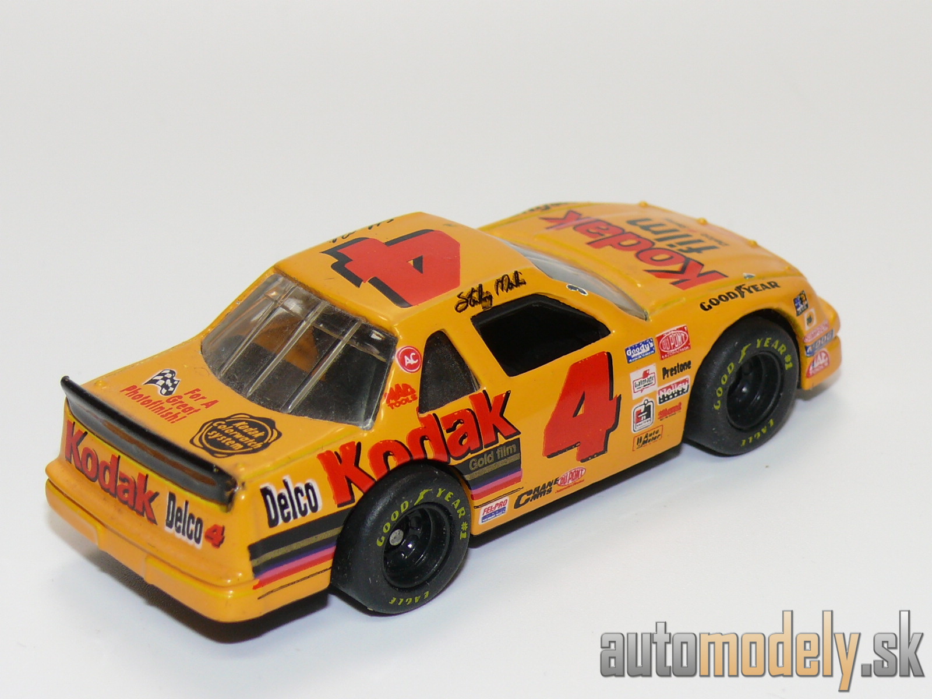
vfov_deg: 13.2
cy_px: 350
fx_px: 3015
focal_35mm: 112
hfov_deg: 17.6
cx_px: 466
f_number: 4
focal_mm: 14.1
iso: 100
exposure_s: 1/30
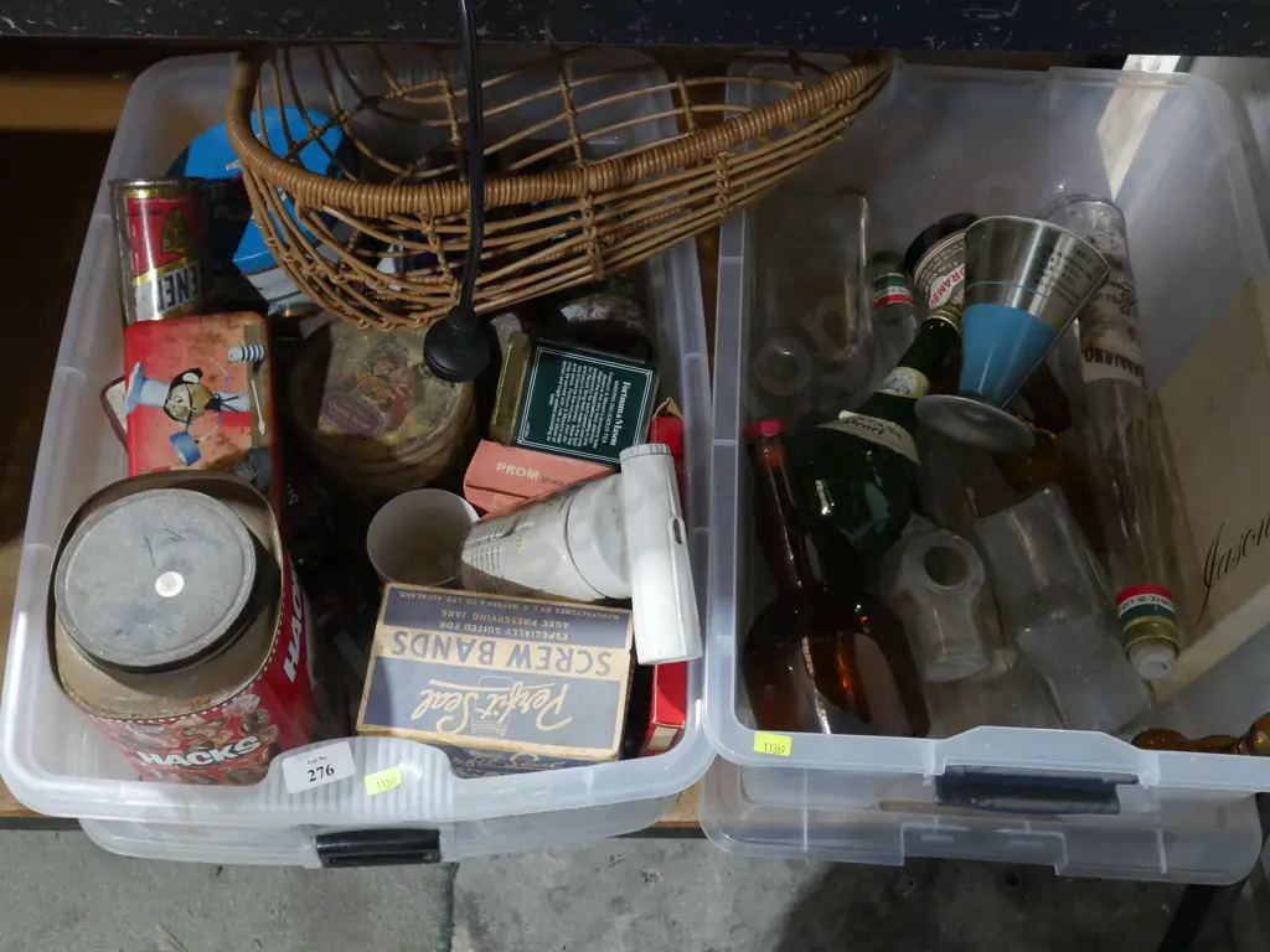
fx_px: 1394
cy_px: 476
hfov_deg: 49.0
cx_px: 635
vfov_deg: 37.7
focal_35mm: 38
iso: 3200
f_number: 7.1
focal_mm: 19
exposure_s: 1/40
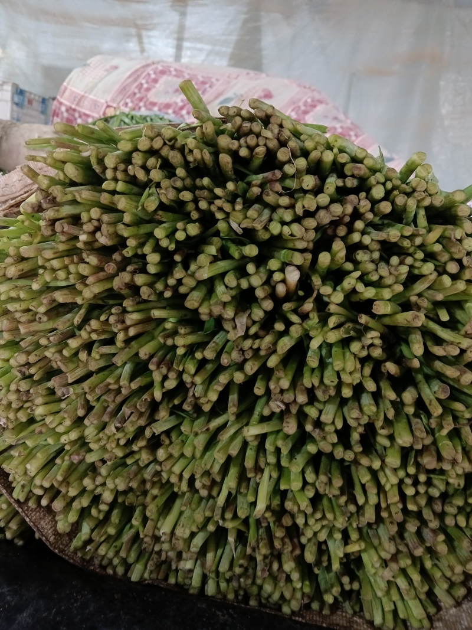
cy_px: 315
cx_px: 236
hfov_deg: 53.1
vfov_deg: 67.3
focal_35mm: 26
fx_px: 473
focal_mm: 4.05
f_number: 1.8
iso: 1764
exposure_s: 1/33.3
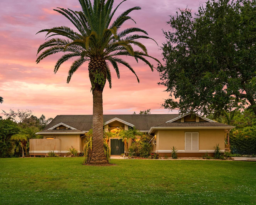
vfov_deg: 43.4
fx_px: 258
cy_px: 102
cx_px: 120
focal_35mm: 34
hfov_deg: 52.8
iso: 800
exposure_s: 1/60
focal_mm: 30
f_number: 8
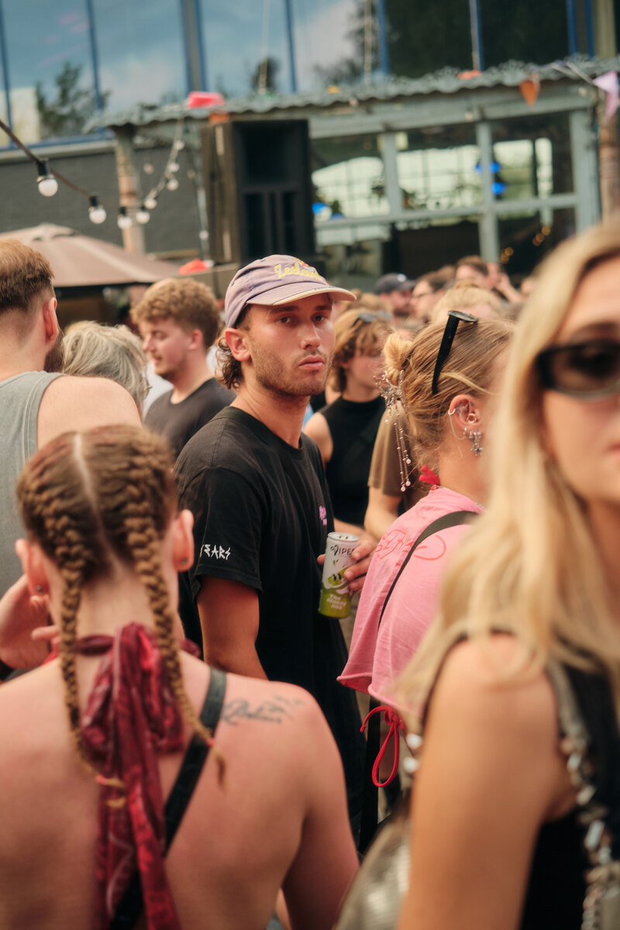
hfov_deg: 27.0
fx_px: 1292
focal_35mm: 50
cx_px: 310
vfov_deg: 39.6
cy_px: 465
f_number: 2.2
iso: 640
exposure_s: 1/180
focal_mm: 33
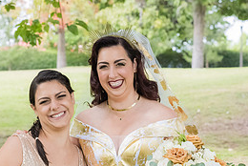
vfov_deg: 8.8
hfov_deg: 13.1
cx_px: 95
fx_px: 1076
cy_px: 161
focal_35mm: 156
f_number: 5.6
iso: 1250
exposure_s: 1/1250
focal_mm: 70
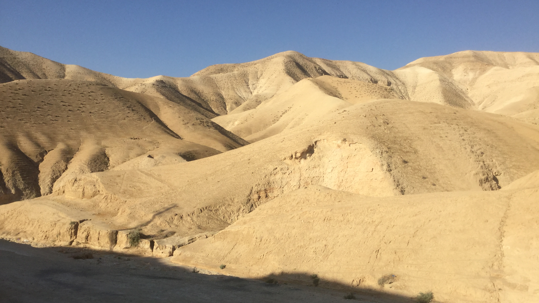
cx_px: 270
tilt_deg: -4.4
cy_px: 196
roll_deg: +0.3
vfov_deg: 34.4
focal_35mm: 34
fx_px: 486
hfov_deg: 58.0
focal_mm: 3.3
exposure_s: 1/1698
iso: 25
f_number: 2.4
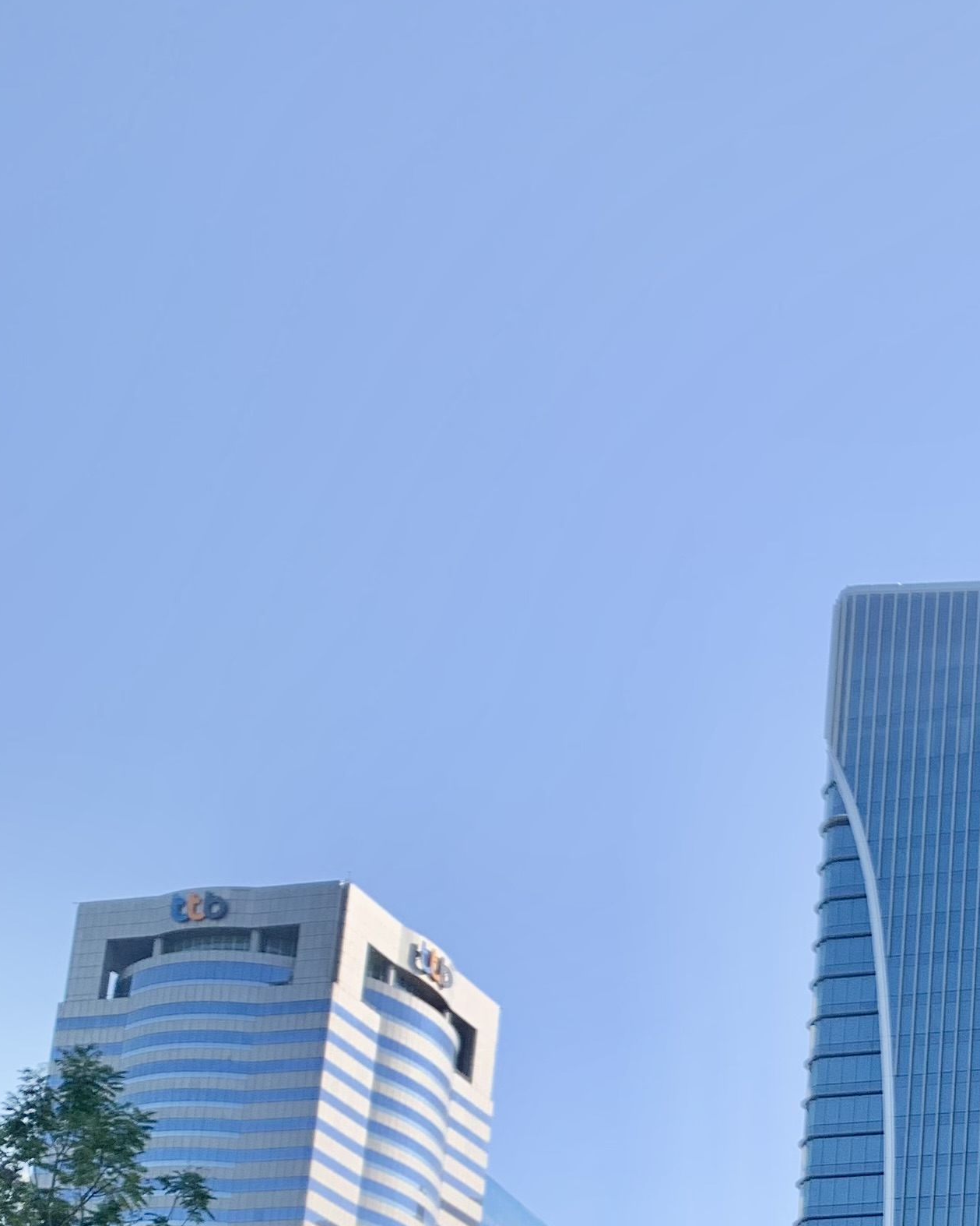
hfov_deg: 21.8
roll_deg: -2.1
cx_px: 1171
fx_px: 2357
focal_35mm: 65
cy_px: 1475
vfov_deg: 26.0
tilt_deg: +16.3
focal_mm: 4.25
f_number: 1.8
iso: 25
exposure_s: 1/1332
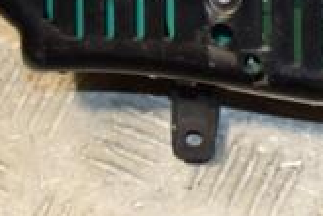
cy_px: -92
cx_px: 442
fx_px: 1660
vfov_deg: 7.3
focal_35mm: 185
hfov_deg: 10.8
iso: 800
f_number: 6.3
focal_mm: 34
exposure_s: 1/200
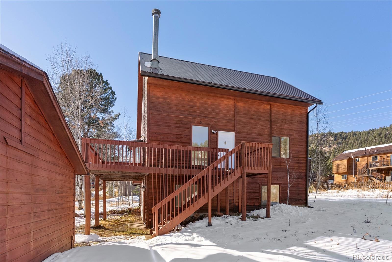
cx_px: 196
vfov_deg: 73.8
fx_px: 174
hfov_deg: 96.7
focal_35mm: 16
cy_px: 131
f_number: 8
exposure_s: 1/160
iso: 640
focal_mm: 16
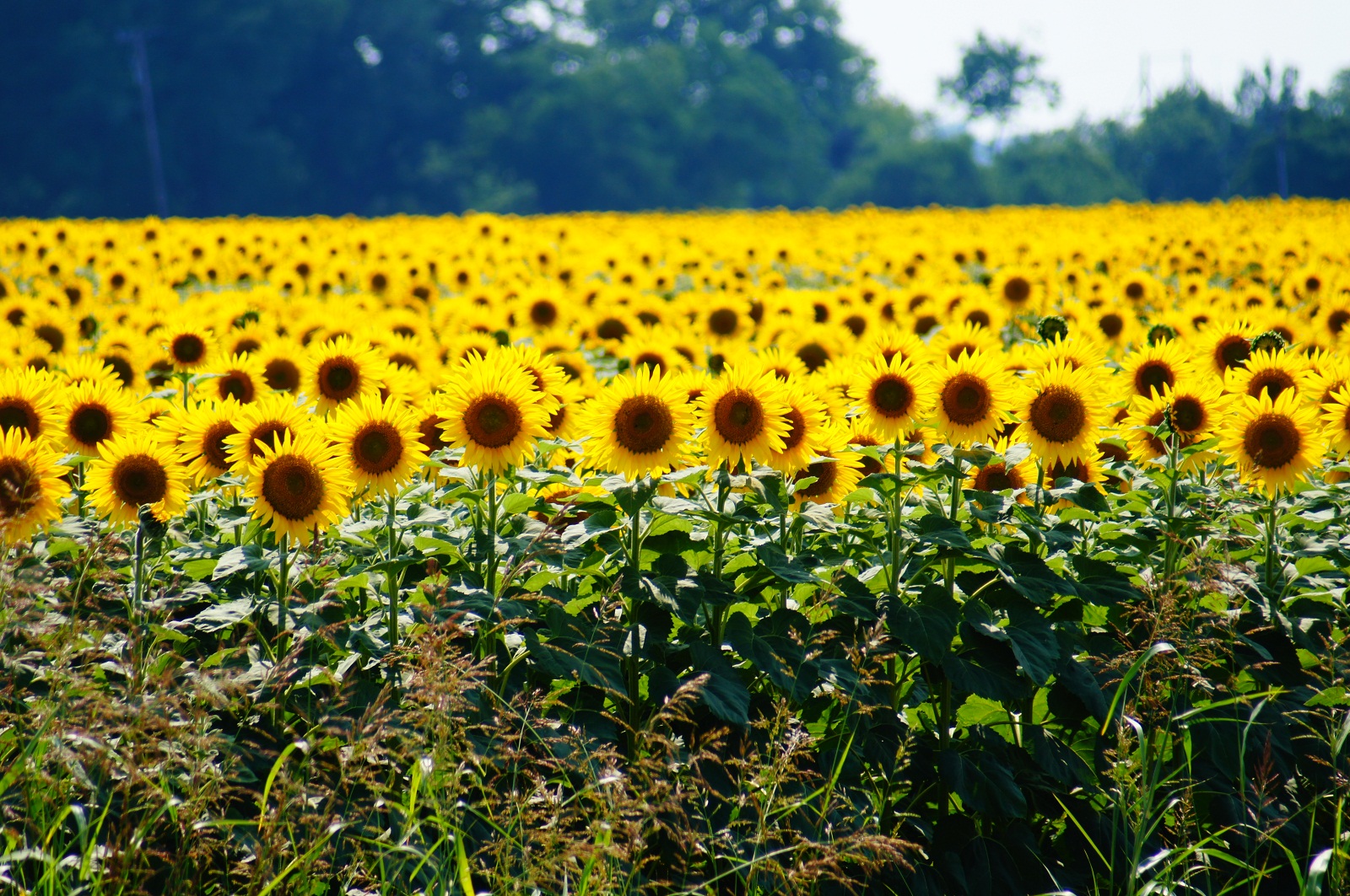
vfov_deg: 4.4
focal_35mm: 315
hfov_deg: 6.5
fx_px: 11799
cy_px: 448
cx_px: 675
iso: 100
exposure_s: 1/400
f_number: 6.3
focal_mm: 210
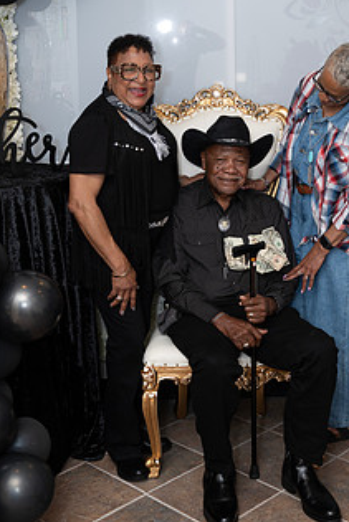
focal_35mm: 57
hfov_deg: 23.7
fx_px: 828
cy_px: 206
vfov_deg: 34.9
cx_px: 227
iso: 200
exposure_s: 1/125
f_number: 4
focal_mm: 40
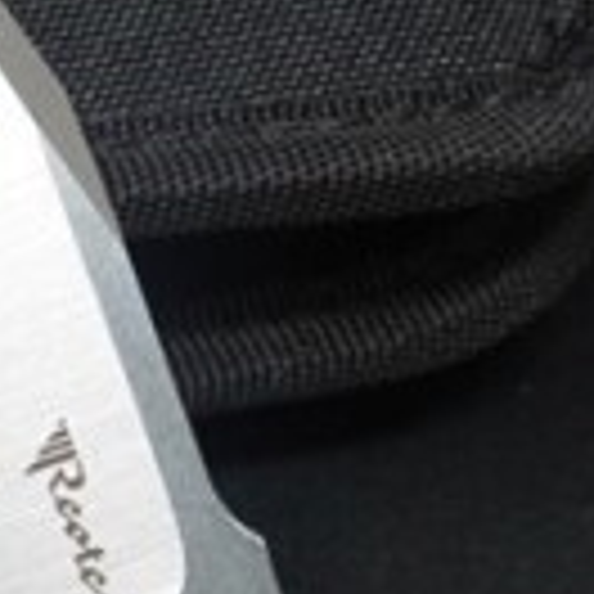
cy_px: 450
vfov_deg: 17.5
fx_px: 1922
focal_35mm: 99
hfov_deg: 15.8
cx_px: -364
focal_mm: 9
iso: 320
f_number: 5.6
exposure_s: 1/30
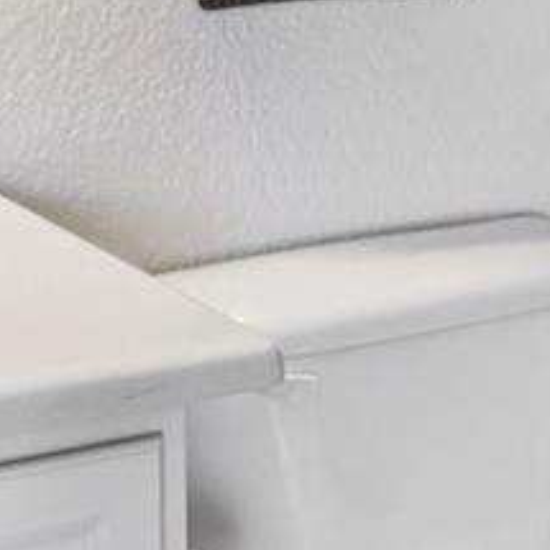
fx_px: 1708
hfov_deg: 18.0
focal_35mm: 95
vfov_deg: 17.2
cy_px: -164
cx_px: 489
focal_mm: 10
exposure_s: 1/10
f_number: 8
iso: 400
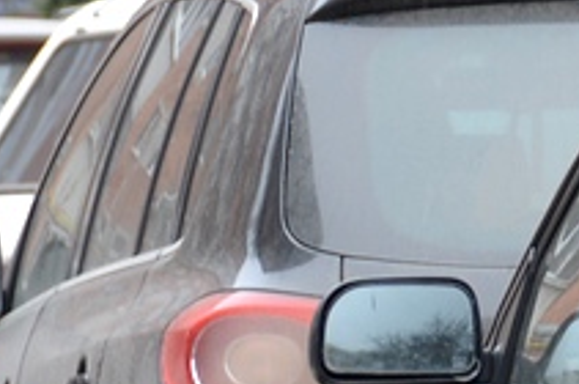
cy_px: 421
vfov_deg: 1.8
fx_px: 12301
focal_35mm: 766
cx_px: 1432
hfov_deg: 2.7
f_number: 5.6
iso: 250
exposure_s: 1/125
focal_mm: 90
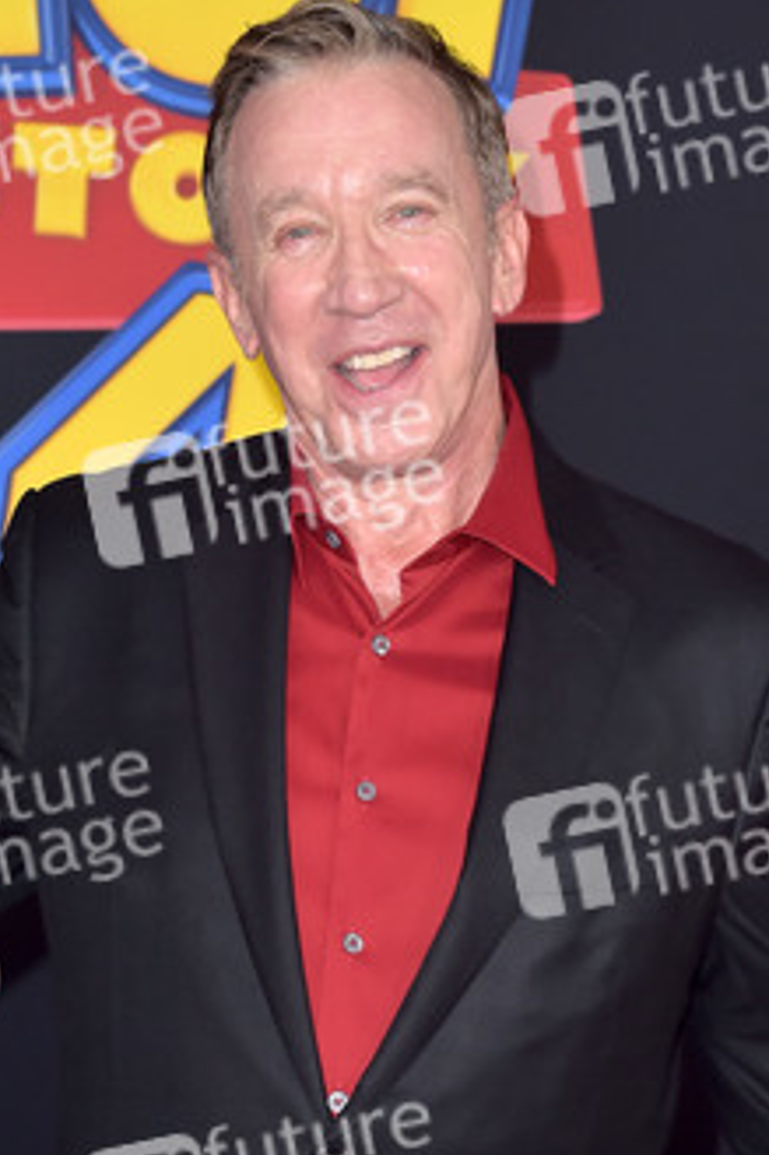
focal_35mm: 112
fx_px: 3592
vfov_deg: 18.3
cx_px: 367
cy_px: 660
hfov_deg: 12.2
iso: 500
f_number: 7.1
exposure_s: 1/200
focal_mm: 92
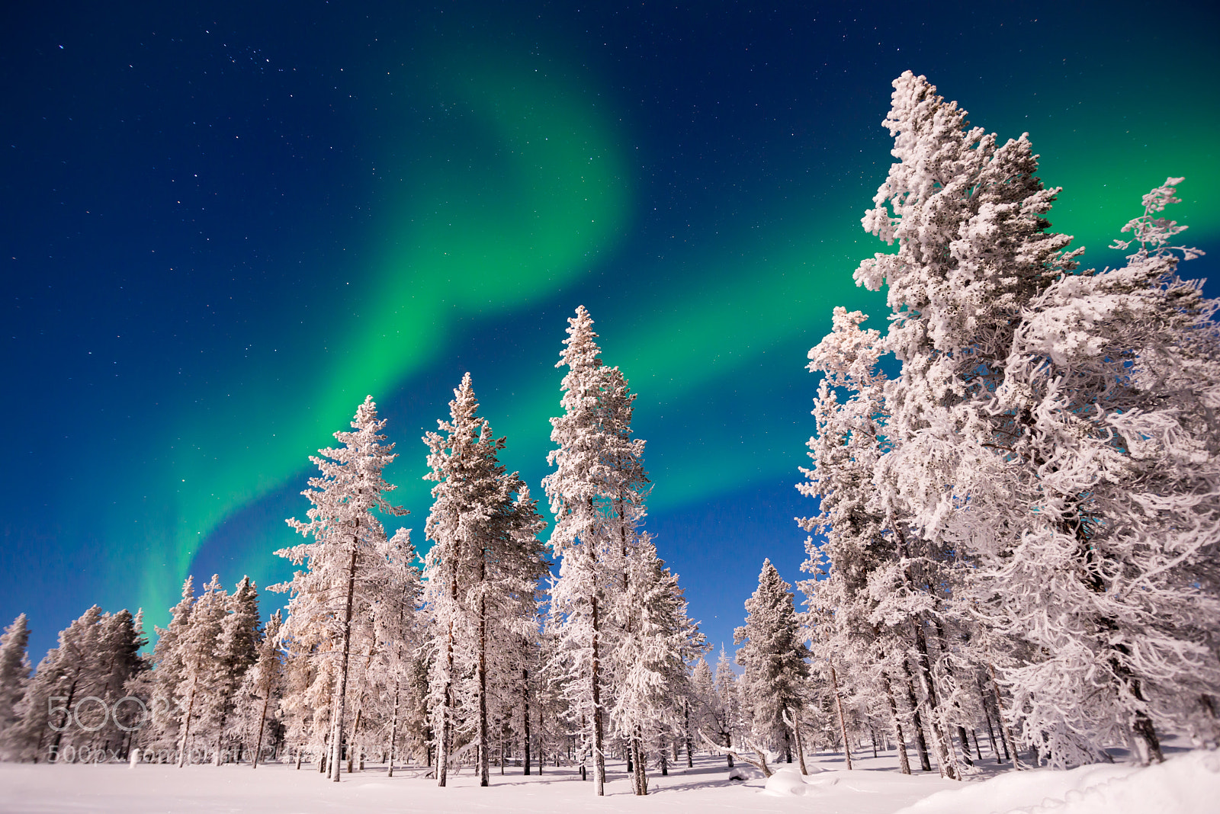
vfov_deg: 62.0
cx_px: 610
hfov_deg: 84.0
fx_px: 678
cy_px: 407
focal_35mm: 20
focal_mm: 20
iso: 400
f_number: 3.5
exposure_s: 10
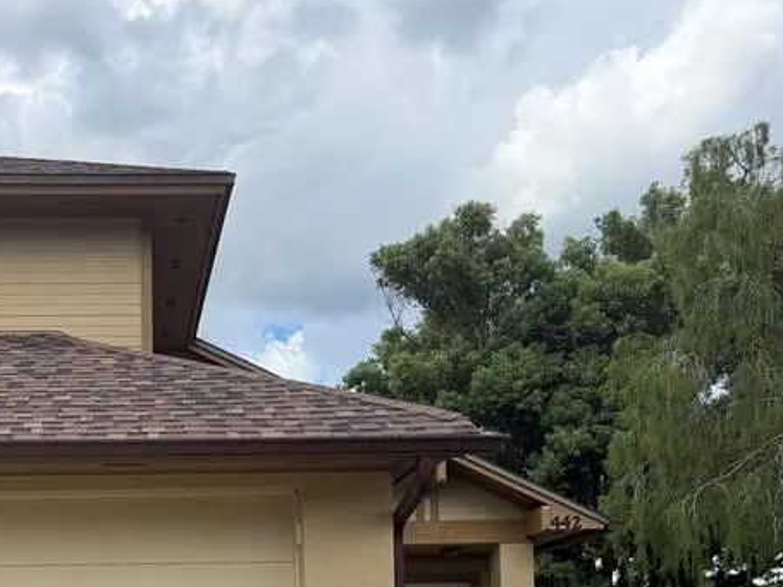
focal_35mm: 54
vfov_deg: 25.3
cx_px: 114
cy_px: 627
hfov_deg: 34.0
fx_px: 1221
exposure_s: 1/3953
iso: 100
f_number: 1.78
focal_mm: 6.76
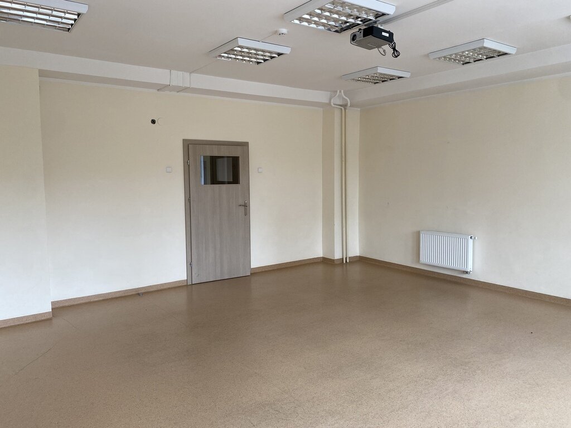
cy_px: 214
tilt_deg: -5.3
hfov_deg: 67.3
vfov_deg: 53.1
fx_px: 429
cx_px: 286
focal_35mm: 26
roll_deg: +0.6
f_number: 1.8
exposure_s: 1/121
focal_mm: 4.25
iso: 125
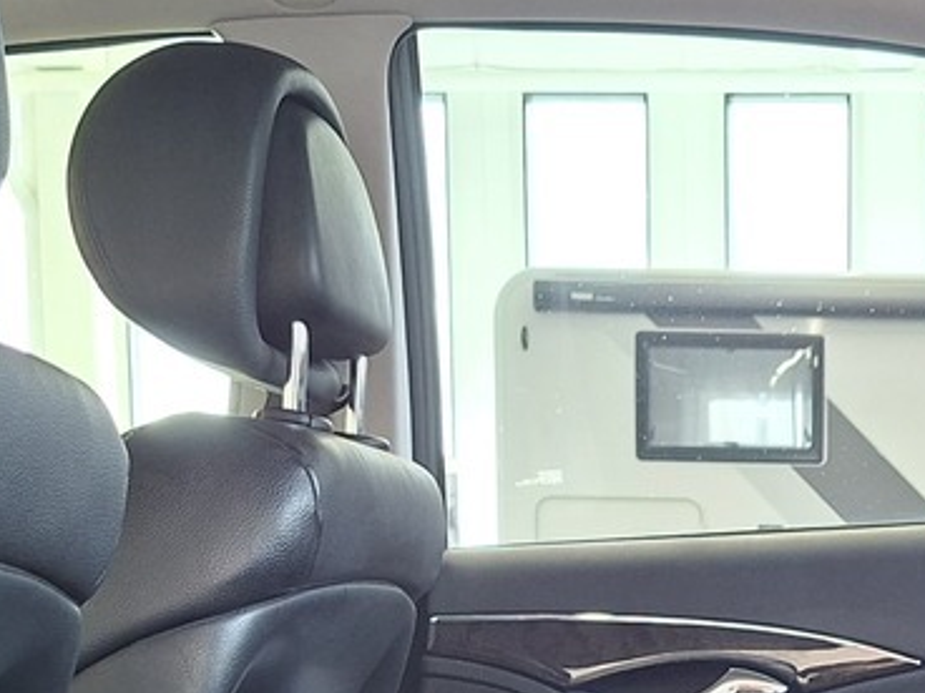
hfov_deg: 21.2
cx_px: 877
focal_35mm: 90
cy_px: 1012
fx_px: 2405
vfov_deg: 15.3
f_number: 1.8
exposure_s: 1/50
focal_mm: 5.54
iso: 320
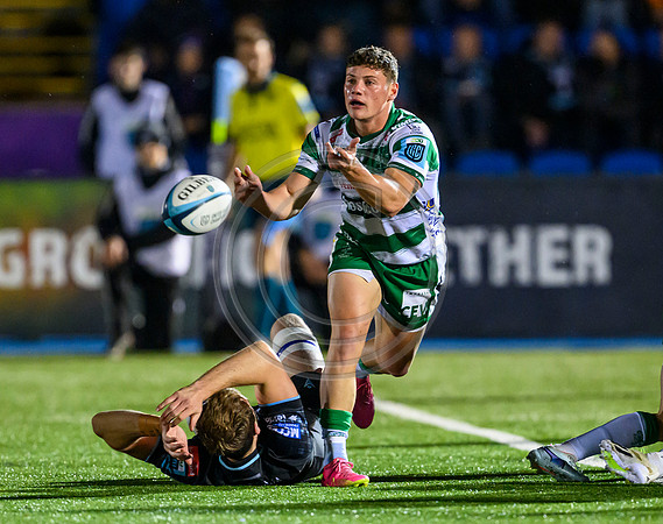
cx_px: 411
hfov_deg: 2.8
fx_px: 13410
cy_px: 348
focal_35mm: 686
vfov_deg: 2.2
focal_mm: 400
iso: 8000
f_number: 3.2
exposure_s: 1/1000
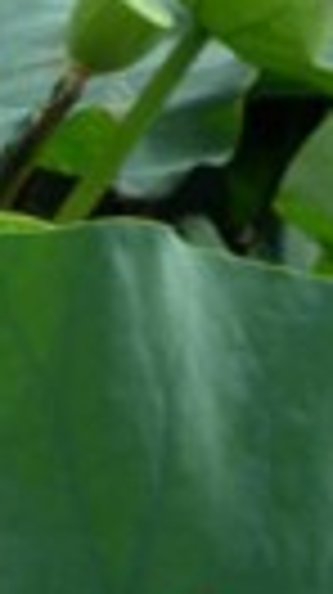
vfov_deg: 4.5
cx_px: -374
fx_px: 7491
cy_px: 1004
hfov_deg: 2.5
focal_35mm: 476
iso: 80
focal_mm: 22.8
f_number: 5.9
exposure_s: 1/200
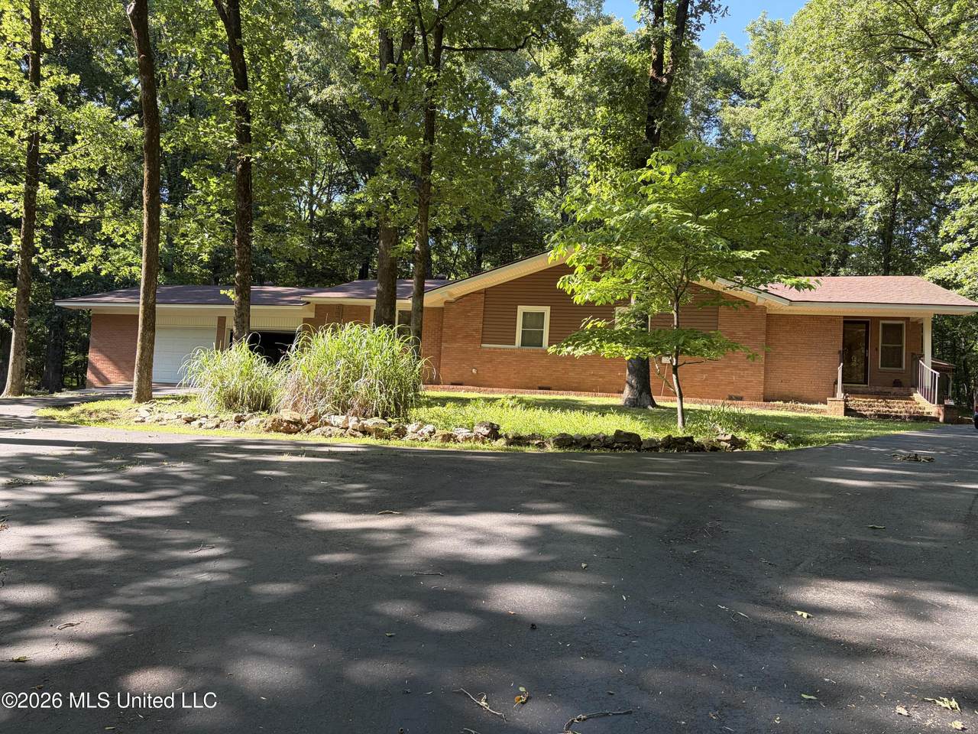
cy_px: 367
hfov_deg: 67.3
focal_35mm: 26
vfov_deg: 53.1
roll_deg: -2.3
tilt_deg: +5.1
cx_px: 489
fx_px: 735
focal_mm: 5.96
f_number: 1.6
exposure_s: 1/232
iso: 50
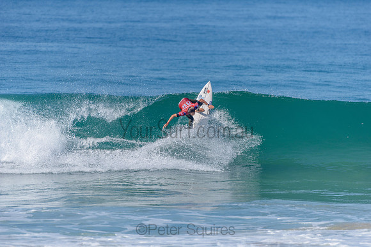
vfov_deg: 2.8
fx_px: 5154
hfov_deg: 4.1
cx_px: 186
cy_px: 124
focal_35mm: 500
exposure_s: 1/2000
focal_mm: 500
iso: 180
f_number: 5.6
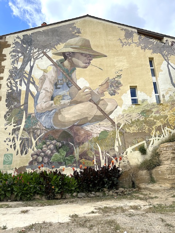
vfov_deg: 71.6
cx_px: 88
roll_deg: +1.5
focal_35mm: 24
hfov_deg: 56.8
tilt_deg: +18.5
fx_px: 162
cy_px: 116
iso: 80
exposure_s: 1/3472
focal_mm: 6.86
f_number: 1.78
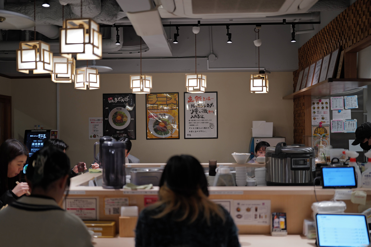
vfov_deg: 31.2
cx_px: 186
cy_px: 124
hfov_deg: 45.5
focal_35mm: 43
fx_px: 443
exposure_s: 1/80
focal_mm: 43
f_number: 2
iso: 200
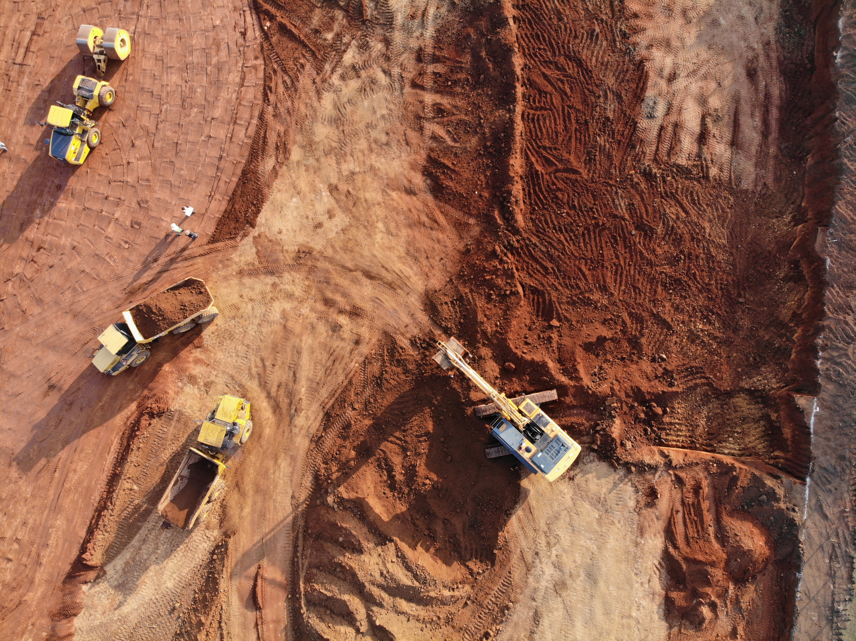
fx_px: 593
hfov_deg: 71.6
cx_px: 428
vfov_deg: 56.8
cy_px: 320
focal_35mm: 24
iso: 100
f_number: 2.8
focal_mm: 4.5
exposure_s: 1/160
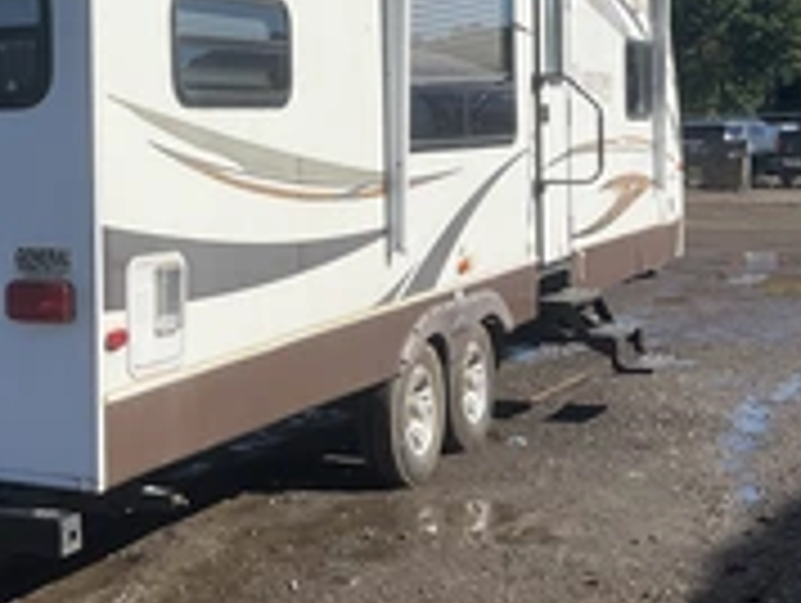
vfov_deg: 22.4
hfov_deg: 29.0
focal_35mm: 65
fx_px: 1506
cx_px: 144
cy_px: 135
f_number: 1.8
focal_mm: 3
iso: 25
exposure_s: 1/2058
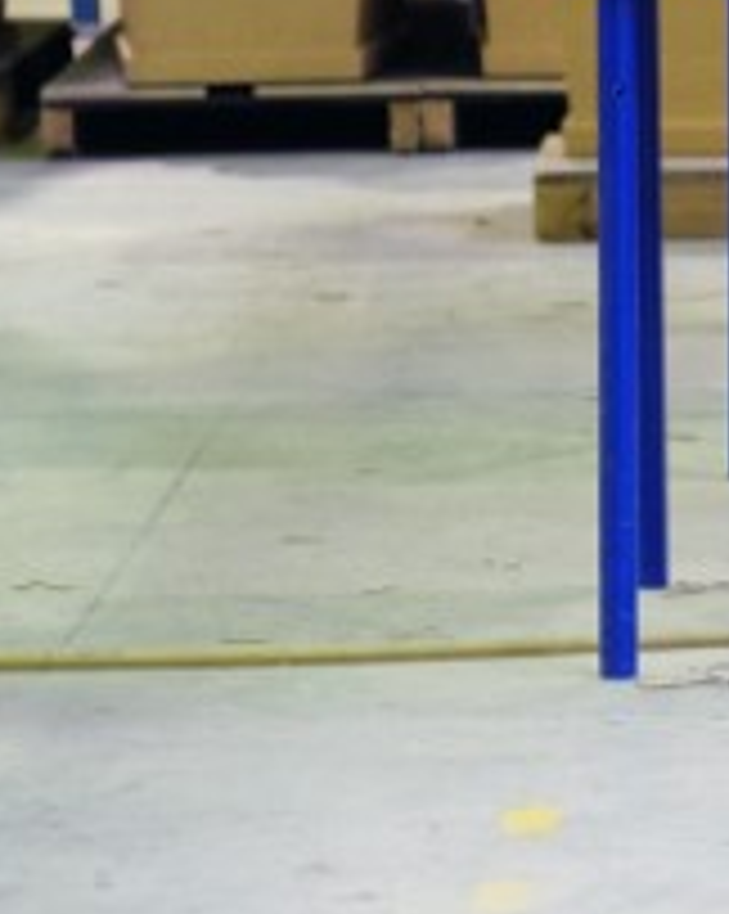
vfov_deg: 6.9
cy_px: -126
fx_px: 7563
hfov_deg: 5.4
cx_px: 1498
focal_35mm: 280
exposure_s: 1/110
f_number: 2.5
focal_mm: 56
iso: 1600
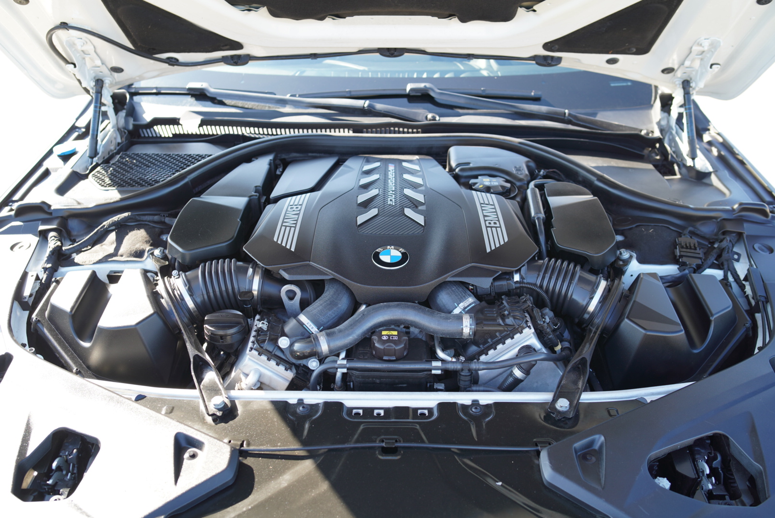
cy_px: 259
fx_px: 754
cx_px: 388
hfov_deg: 54.4
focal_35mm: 35
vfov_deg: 37.9
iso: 100
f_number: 4
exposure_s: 1/60
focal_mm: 35
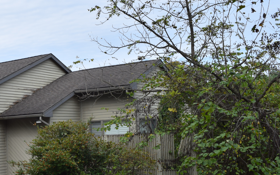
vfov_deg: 22.7
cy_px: 94
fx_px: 435
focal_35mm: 57
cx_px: -5
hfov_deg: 32.6
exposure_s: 1/320
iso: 200
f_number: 9
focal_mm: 18
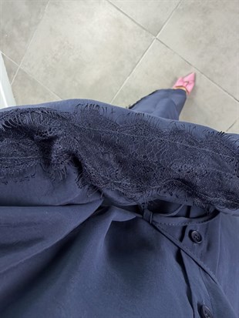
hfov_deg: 56.8
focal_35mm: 24
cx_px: 120
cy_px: 159
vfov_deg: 71.6
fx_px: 221
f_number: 2.2
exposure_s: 1/100
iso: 160
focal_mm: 2.22
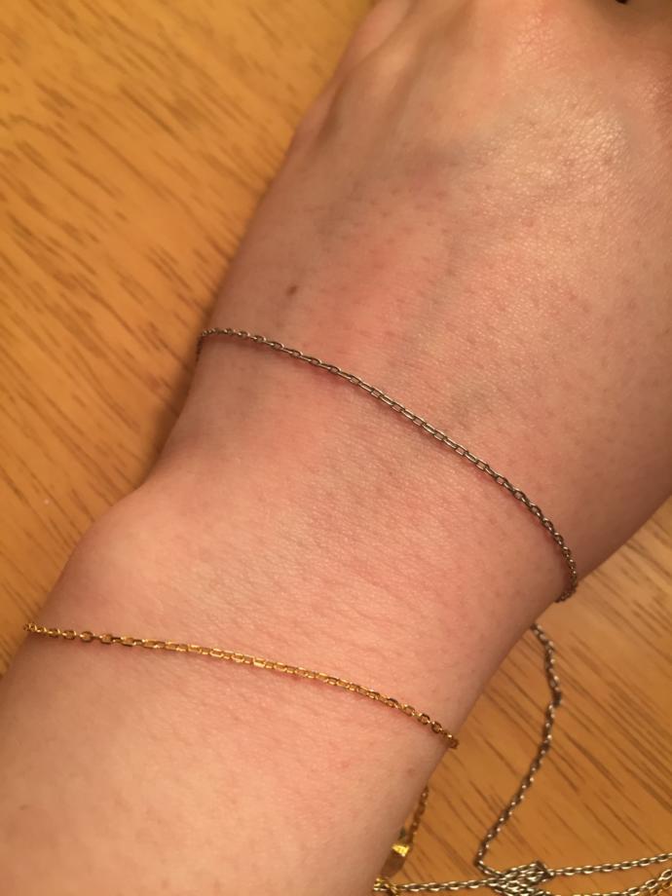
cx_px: 336
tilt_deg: -75.4
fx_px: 751
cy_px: 448
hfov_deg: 48.2
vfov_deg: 61.7
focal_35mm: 29
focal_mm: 4.15
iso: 32
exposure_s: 1/30
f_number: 2.2
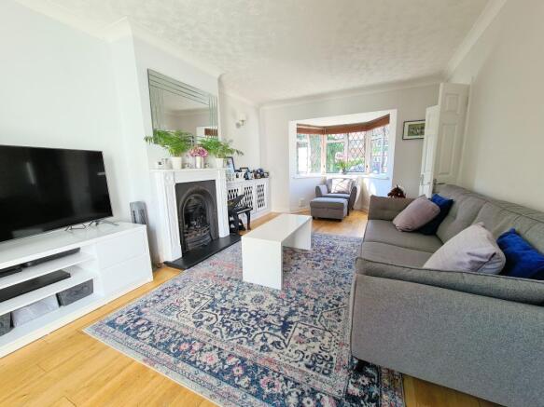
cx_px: 272
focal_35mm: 13
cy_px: 204
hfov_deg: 106.2
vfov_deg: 89.9
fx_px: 204
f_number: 2.2
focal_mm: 2.2
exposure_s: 1/100
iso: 64
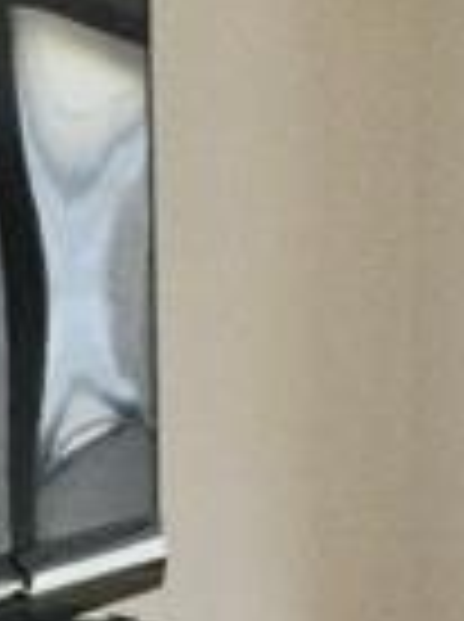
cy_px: 612
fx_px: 2420
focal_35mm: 135
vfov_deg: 14.4
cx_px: 293
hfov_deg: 10.9
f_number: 2.4
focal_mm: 3.3
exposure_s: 1/17
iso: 200
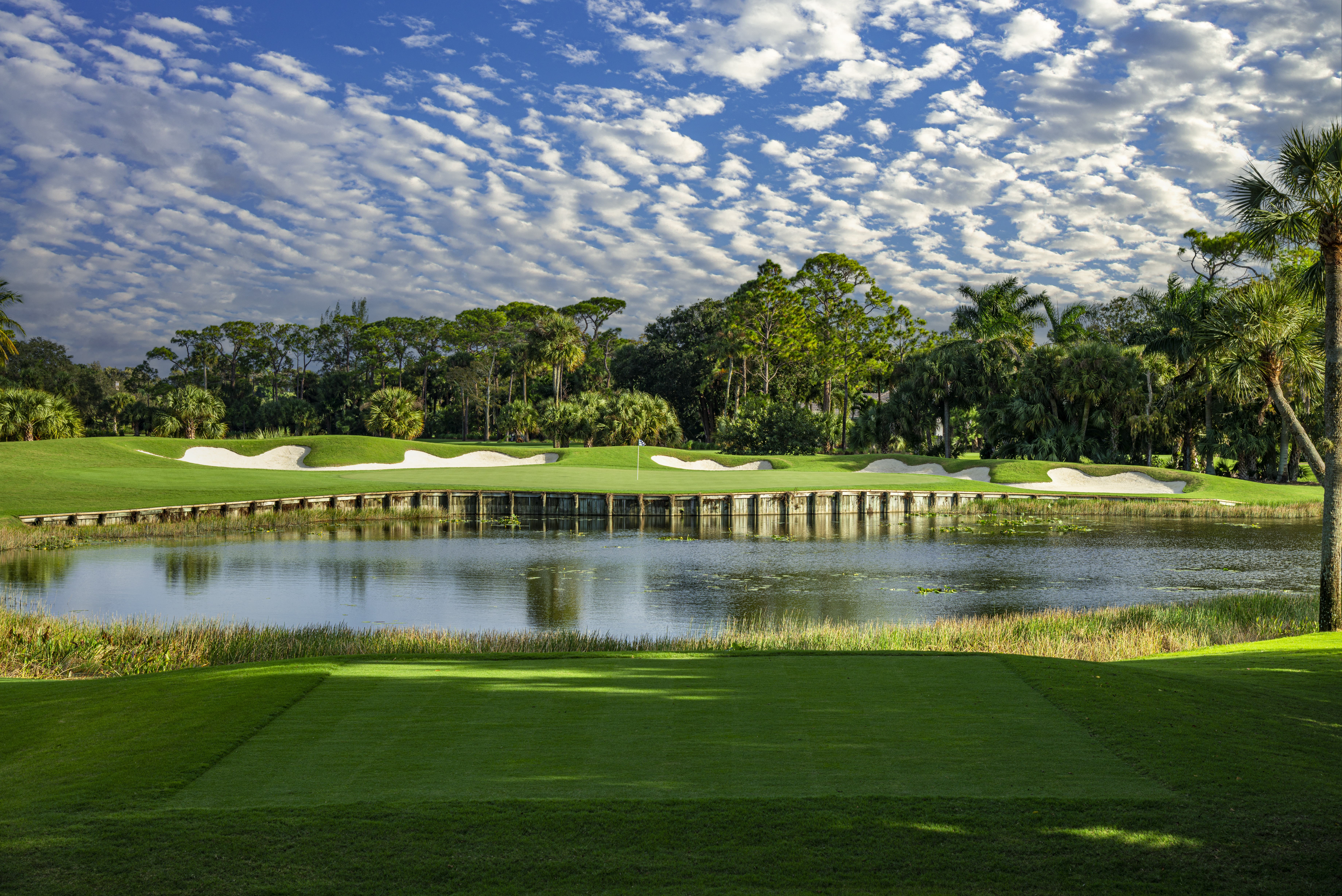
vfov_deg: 21.9
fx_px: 2312
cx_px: 671
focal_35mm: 62
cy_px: 448
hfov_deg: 32.4
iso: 100
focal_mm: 62
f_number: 10
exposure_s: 1/125
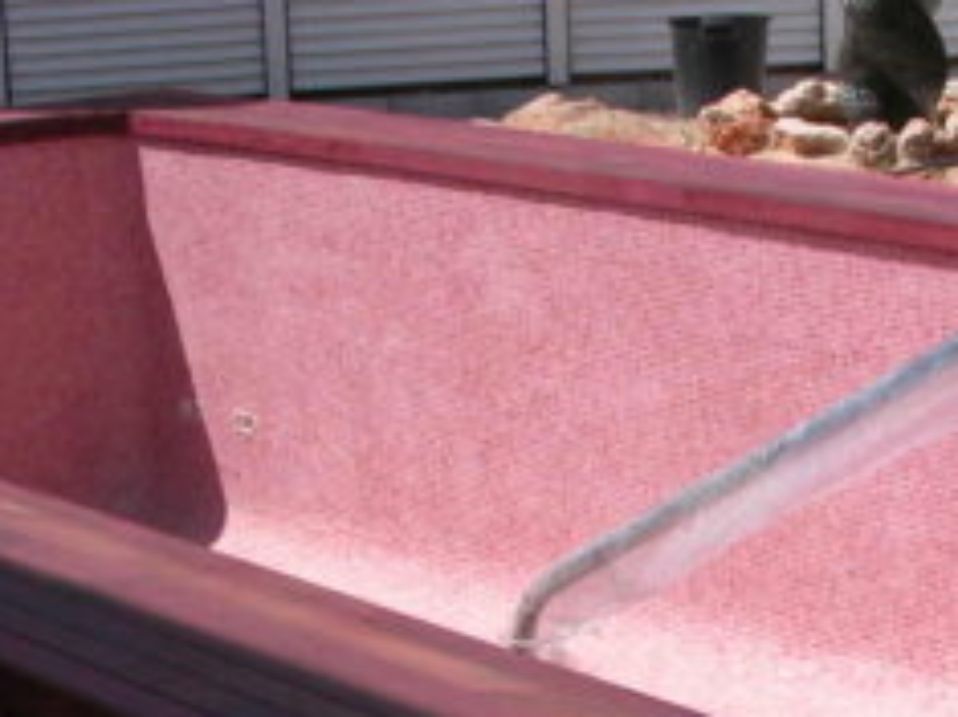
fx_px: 3070
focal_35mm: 111
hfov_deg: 17.7
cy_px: 570
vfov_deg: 13.3
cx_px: 616
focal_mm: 8.9
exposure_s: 1/381
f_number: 6.3
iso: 100
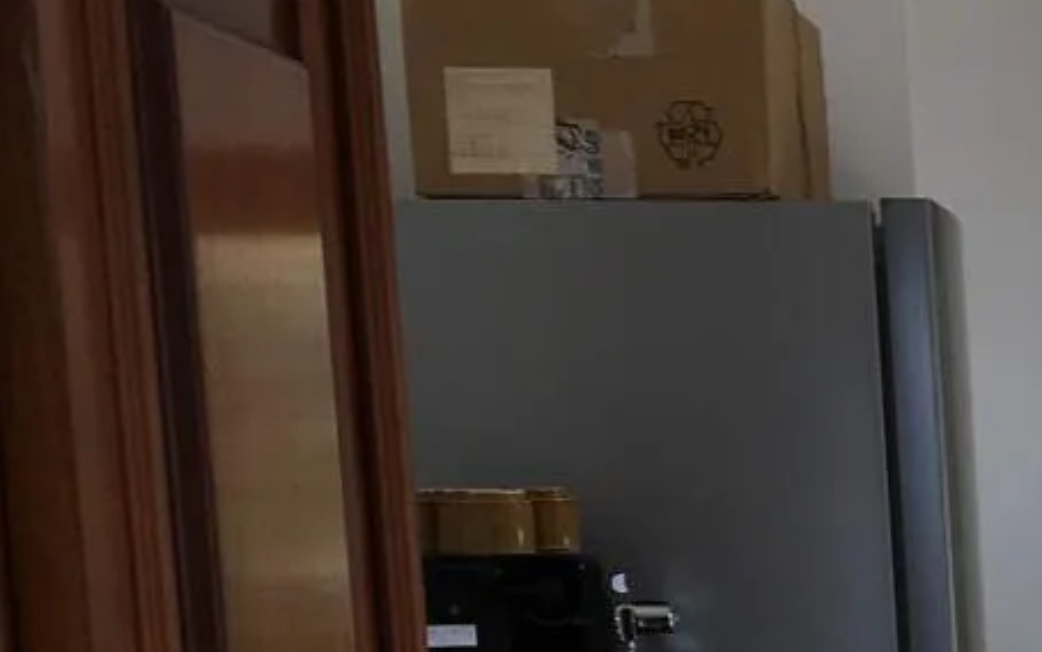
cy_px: 1095
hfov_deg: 14.2
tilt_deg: -8.0
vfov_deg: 9.7
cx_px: 1873
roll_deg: +1.0
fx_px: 3693
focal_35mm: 130
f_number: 2.2
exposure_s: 1/187
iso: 25
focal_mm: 4.15
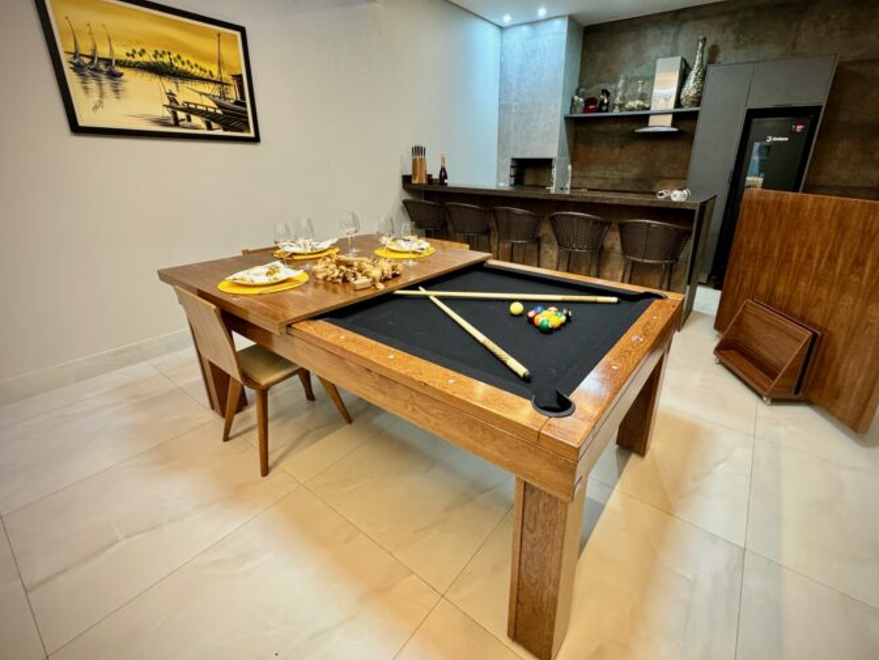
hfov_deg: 94.3
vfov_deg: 78.0
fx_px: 406
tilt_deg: -20.2
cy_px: 304
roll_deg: -1.2
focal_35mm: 16
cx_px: 472
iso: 400
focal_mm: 2.22
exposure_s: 1/60
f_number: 2.2
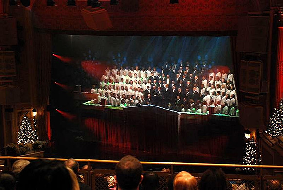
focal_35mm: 60
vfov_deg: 22.7
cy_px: 95
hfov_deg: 33.3
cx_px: 142
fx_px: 473
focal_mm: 40
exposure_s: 1/30
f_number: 4.5
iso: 800
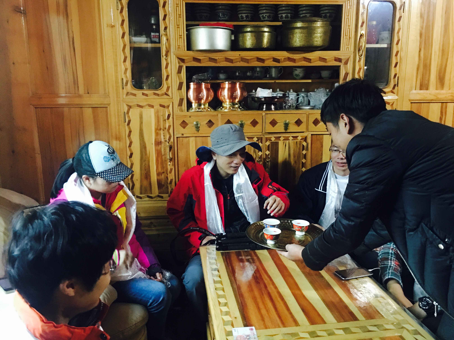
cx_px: 227
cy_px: 170
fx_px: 380
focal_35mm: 29
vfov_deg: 48.2
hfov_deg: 61.7
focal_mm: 4.15
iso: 160
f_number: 2.2
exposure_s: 1/8
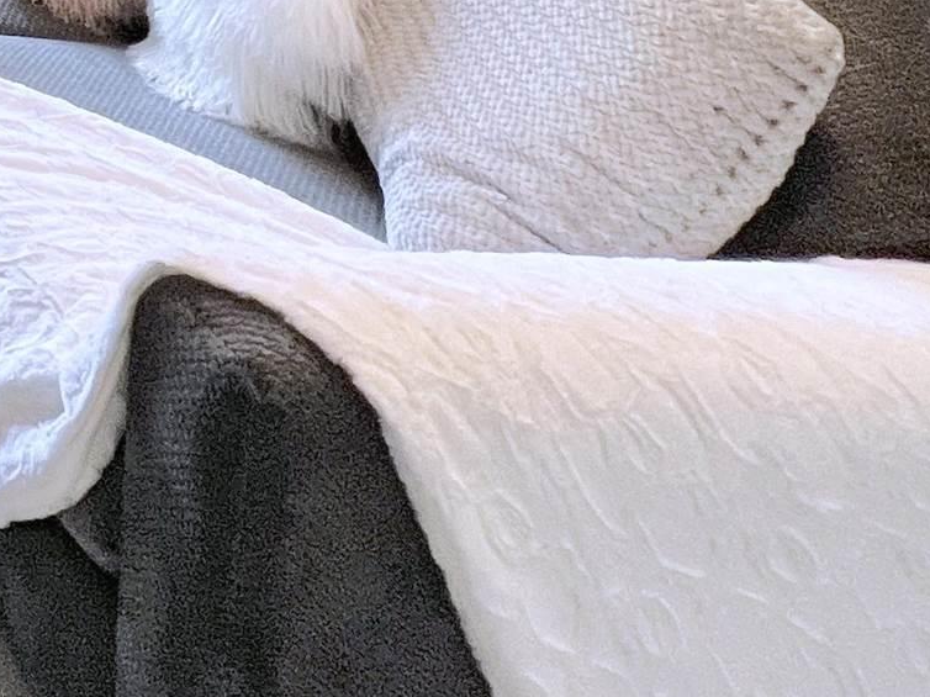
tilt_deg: -0.8
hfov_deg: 22.6
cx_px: -703
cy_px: -616
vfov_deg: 19.3
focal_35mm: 53
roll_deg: -0.6
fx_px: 1423
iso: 160
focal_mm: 1.57
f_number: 1.8
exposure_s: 1/120
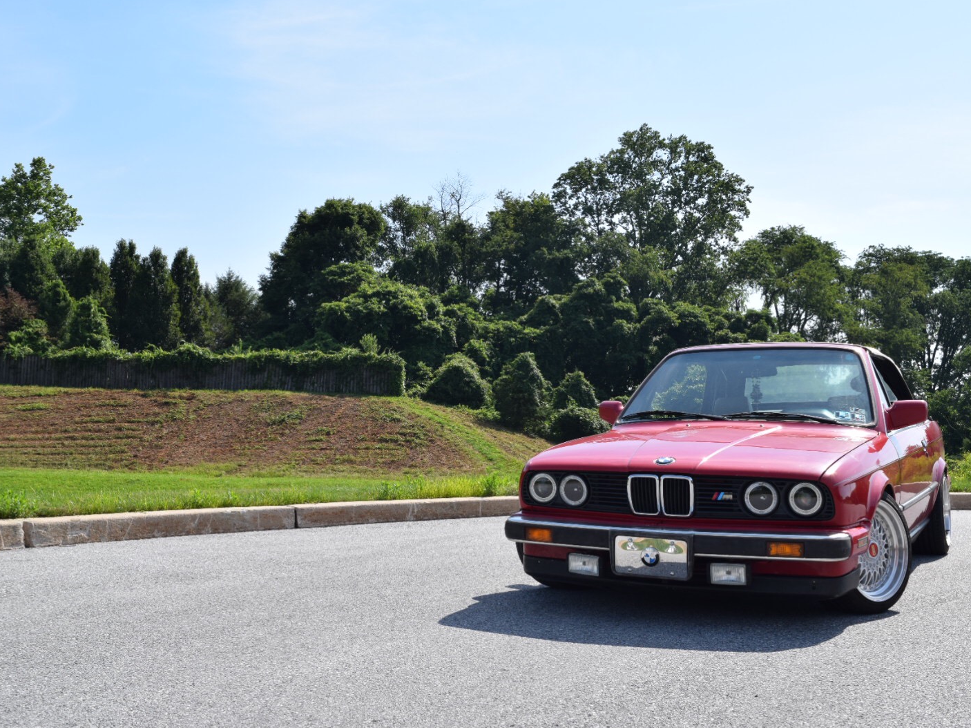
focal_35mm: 42
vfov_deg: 34.7
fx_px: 1165
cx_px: 474
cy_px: 357
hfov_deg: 45.2
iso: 200
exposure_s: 1/400
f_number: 10
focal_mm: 25
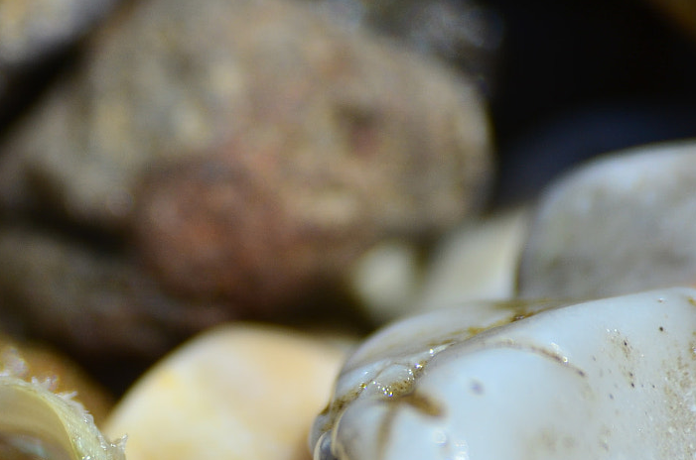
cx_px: 9
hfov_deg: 2.0
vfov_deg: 1.3
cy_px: 489
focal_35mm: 1027
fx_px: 19810
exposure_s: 1/1250
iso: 200
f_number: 5.6
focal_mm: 300
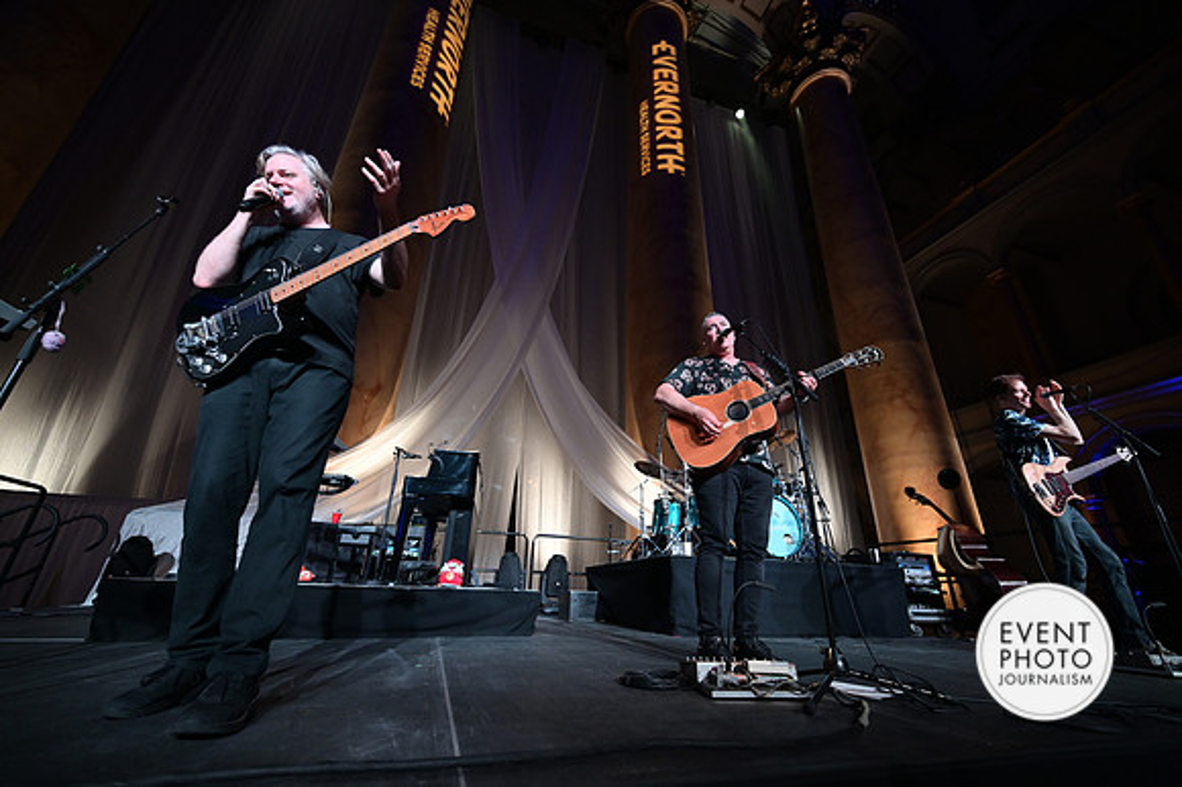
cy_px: 394
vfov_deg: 81.1
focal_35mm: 14
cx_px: 591
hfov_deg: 104.3
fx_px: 459
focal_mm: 14
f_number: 4
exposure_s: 1/200
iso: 1600
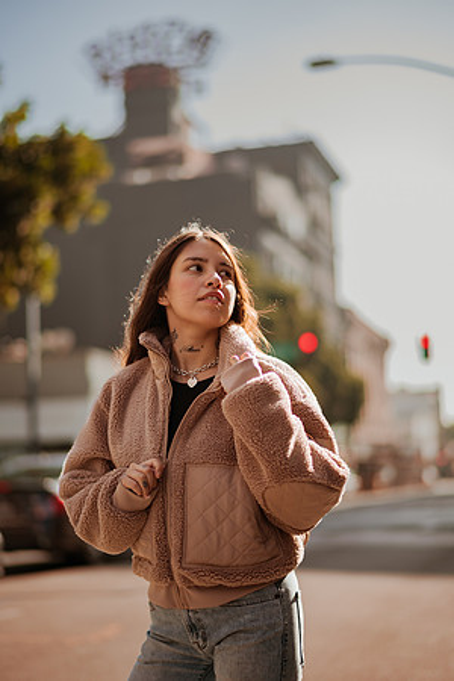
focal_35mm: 58
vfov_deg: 34.5
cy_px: 340
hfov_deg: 23.4
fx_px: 1097
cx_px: 227
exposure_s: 1/2500
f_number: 1.4
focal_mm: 58
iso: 50
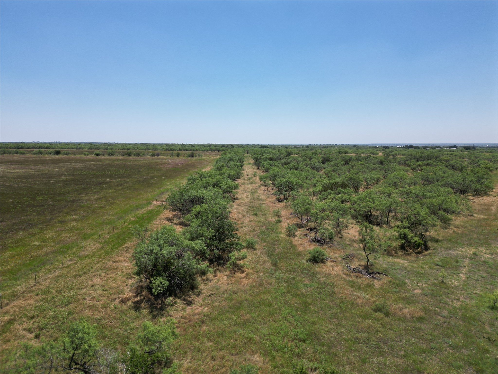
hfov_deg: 71.6
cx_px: 249
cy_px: 187
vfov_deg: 56.8
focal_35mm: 24
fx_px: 345
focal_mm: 6.72
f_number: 1.7
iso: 100
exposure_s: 1/2500
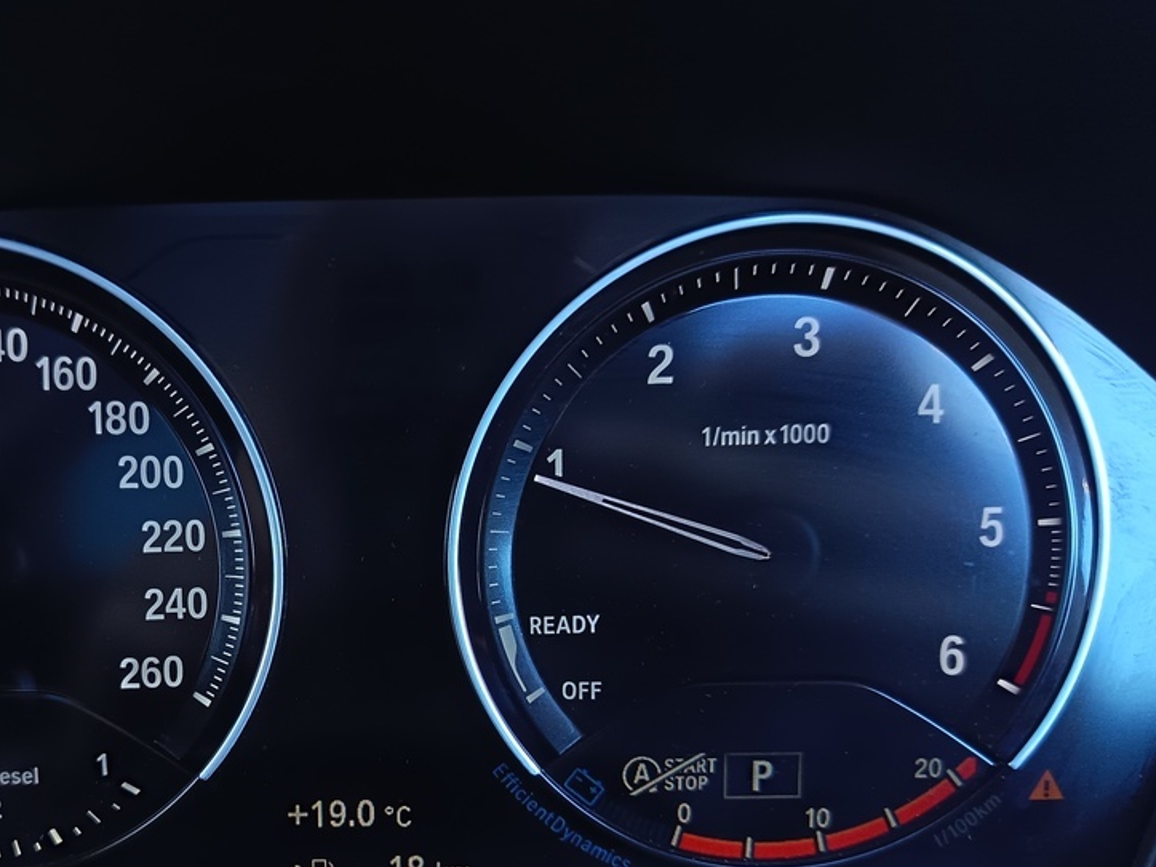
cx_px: 377
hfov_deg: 52.8
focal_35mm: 34
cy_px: 582
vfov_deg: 41.2
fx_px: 1135
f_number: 1.75
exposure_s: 1/100
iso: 1506
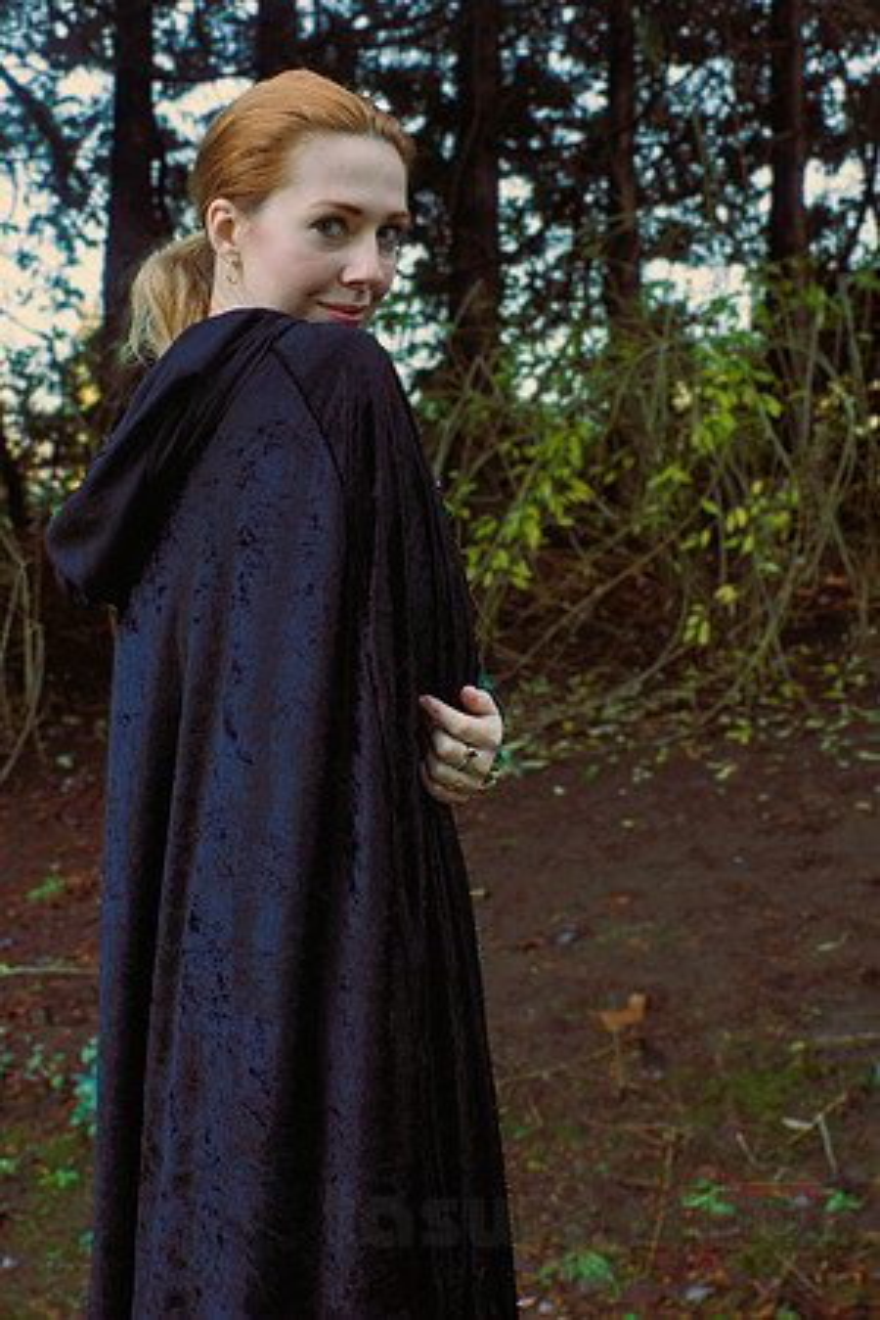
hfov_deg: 36.9
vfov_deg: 53.1
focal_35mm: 36
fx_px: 1320
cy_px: 660
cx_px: 440
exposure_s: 1/80
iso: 400
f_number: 5.6
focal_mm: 24
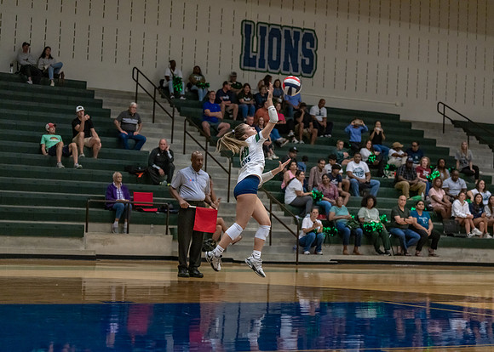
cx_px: 247
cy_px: 176
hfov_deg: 27.0
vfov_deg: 19.4
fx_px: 1029
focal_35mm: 73
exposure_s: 1/1000
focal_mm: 70
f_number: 2.8
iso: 2500
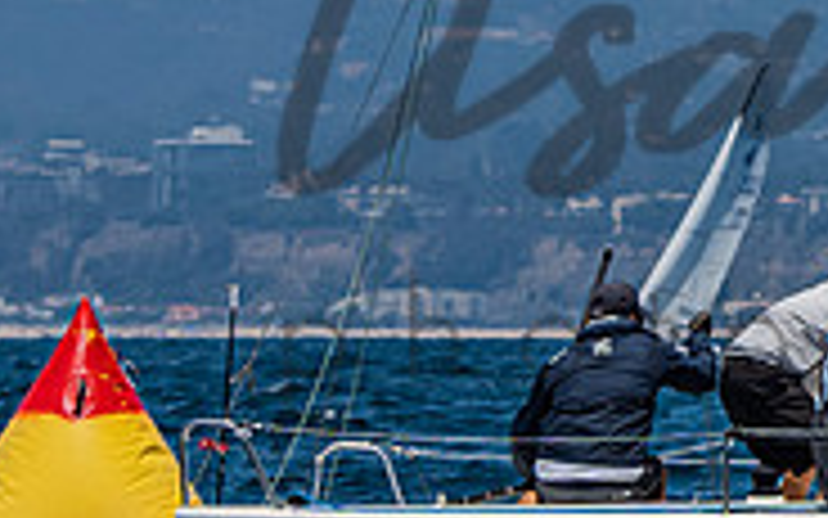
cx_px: 1565
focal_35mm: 609
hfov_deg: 3.4
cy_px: 101
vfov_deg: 2.2
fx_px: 13743
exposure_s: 1/2000
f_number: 6.3
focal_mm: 120
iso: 400
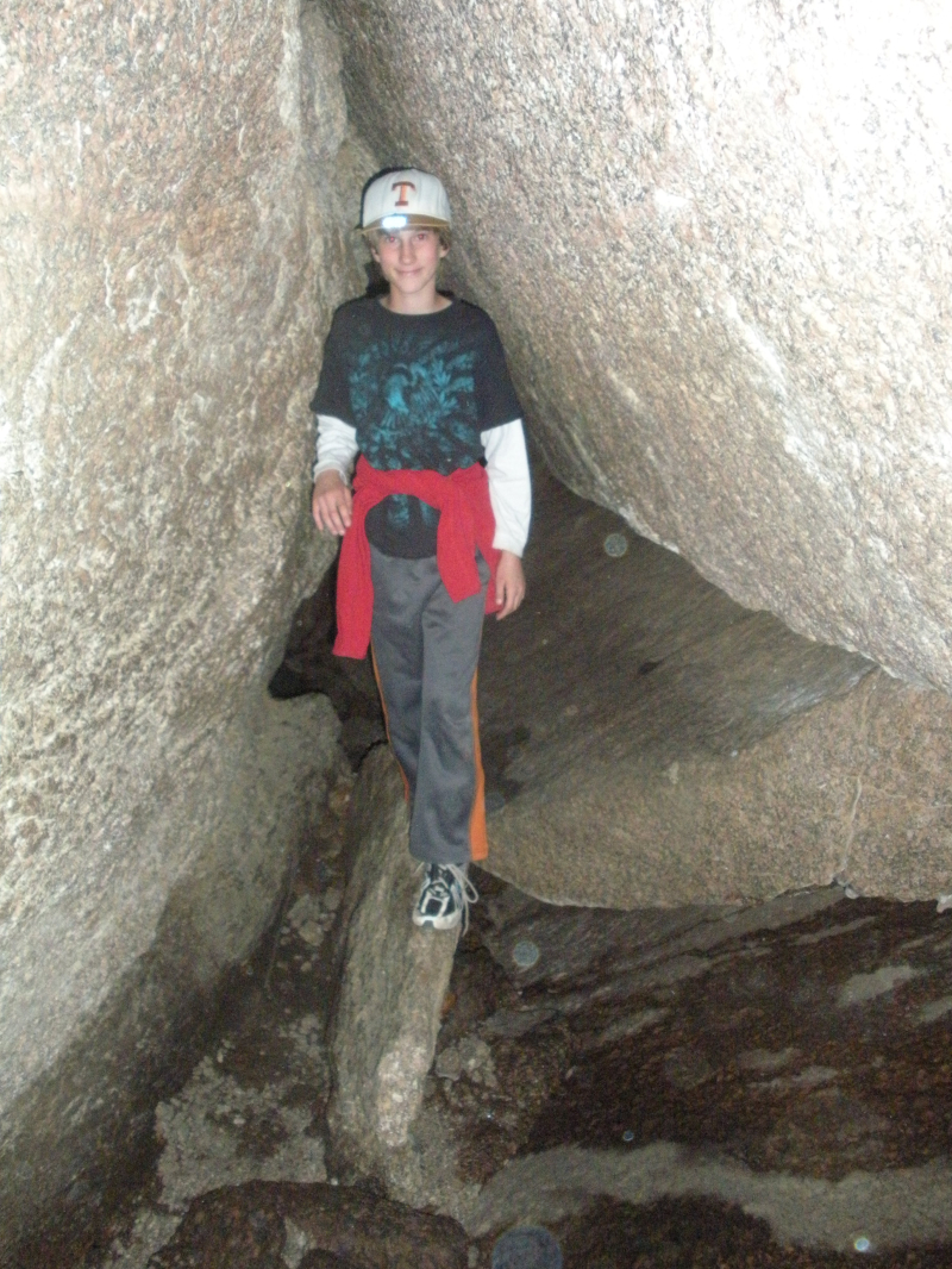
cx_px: 476
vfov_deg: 51.3
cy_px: 634
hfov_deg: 39.7
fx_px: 1320
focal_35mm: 36
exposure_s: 1/60
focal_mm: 6.3
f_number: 3.5
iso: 749
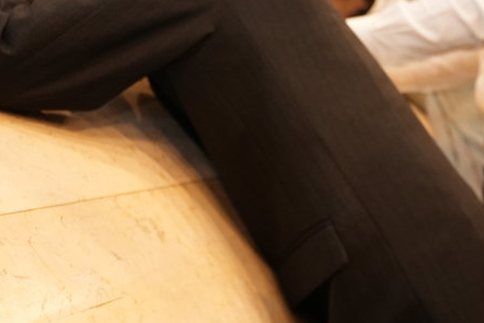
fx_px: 1022
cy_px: 252
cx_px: 586
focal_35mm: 76
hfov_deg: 24.1
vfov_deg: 17.8
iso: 1250
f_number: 2.8
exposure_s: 1/125
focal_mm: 24
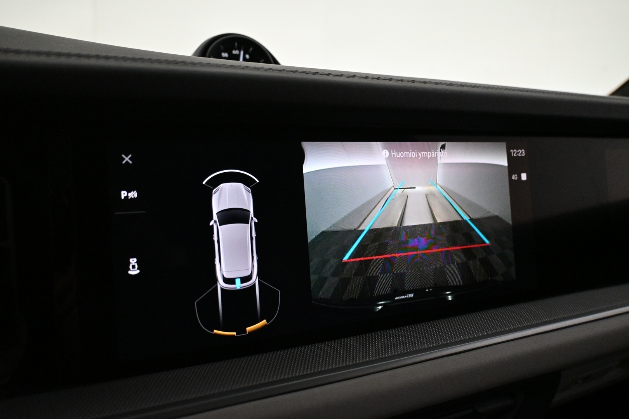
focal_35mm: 29
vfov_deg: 44.6
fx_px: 511
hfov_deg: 63.2
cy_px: 210
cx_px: 314
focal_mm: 19.5
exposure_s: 1/200
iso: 4000
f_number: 3.8
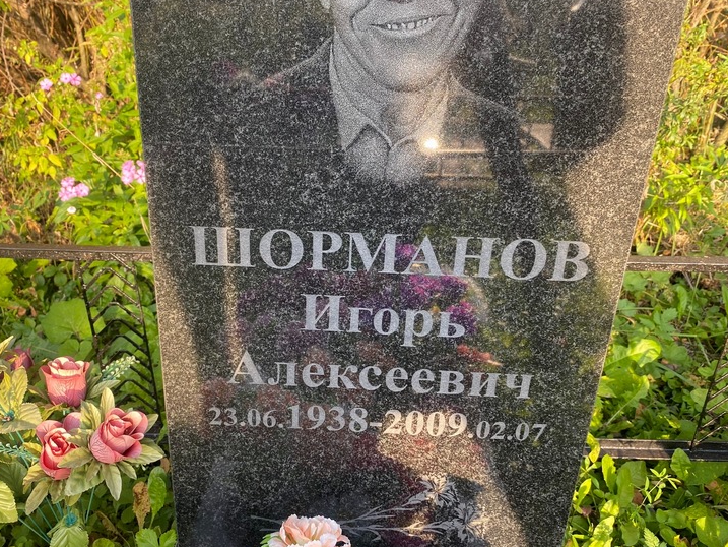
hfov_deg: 61.5
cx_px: 327
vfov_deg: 48.2
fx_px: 610
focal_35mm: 29
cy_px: 262
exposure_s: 1/122
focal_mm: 4.25
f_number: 1.8
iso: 32
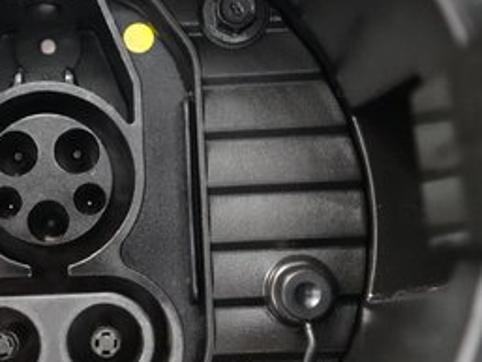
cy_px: 212
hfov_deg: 28.0
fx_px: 933
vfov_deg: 21.9
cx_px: 58
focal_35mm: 67
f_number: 2.8
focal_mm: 28
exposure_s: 1/100
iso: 12800
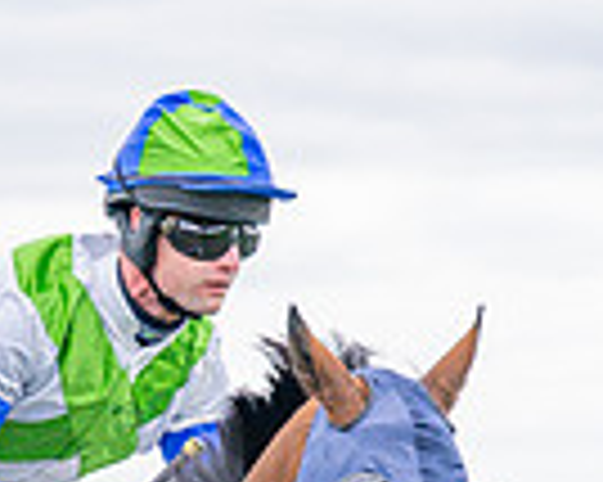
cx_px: 76
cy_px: 791
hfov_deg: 4.6
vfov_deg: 3.7
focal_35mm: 420
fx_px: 7490
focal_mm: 70
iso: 400
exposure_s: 1/1250
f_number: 4
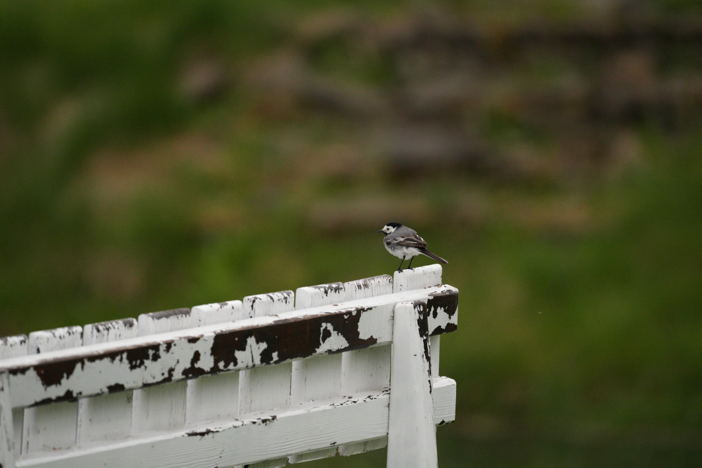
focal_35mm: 500
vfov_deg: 2.7
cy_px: 234
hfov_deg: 4.1
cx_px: 351
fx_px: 9749
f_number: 5.6
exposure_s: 1/4000
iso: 3200
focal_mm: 500
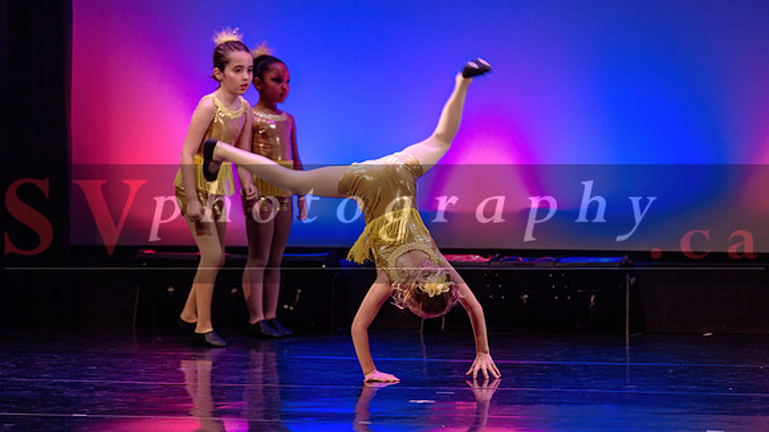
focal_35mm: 204
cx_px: 326
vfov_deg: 6.0
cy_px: 201
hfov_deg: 10.6
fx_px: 4157
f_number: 2.8
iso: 1600
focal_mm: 150
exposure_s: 1/320
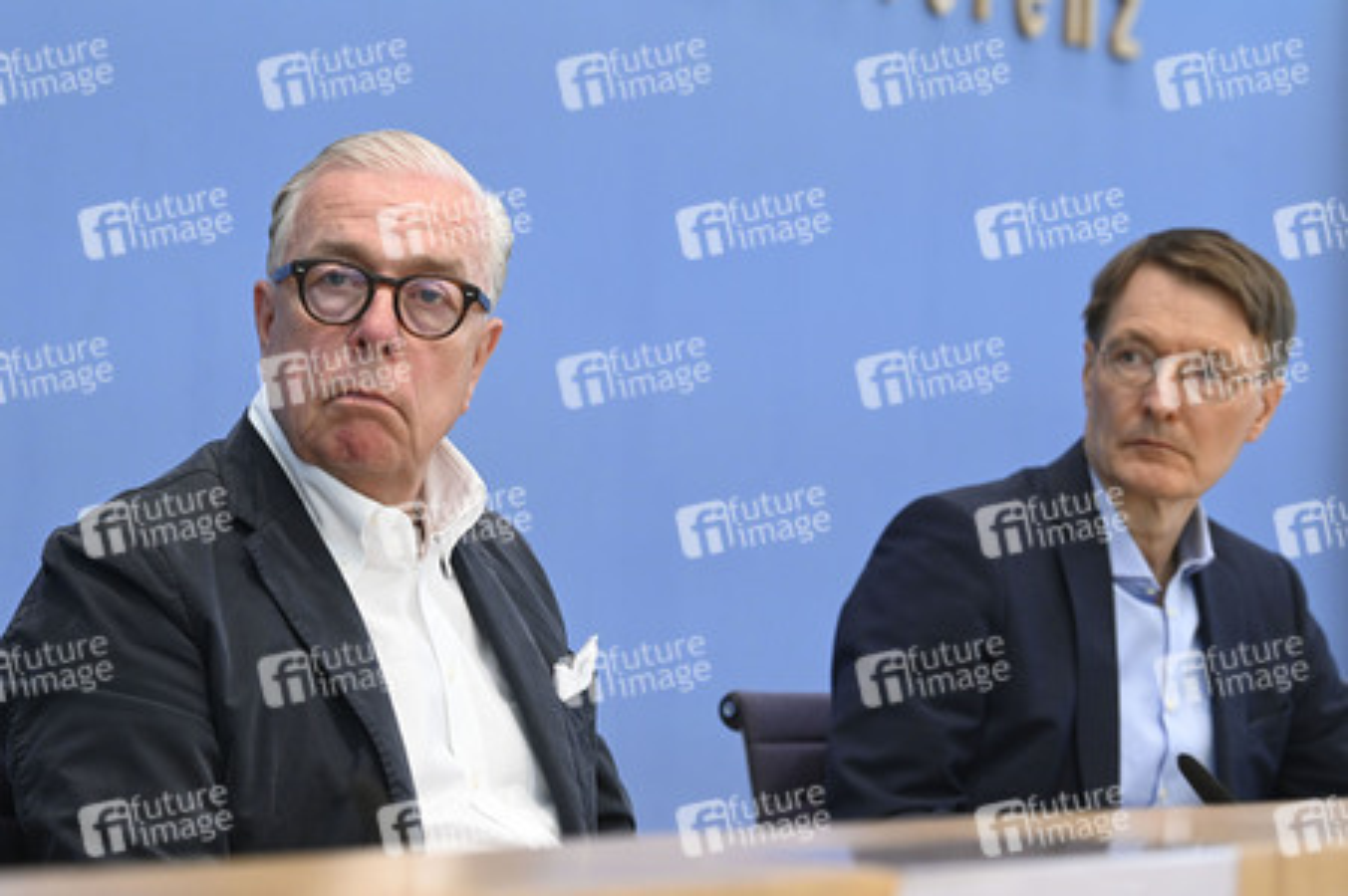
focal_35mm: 102
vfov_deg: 13.4
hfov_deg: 20.0
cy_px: 448
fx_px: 3816
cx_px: 674
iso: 4000
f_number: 5.6
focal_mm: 102
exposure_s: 1/640
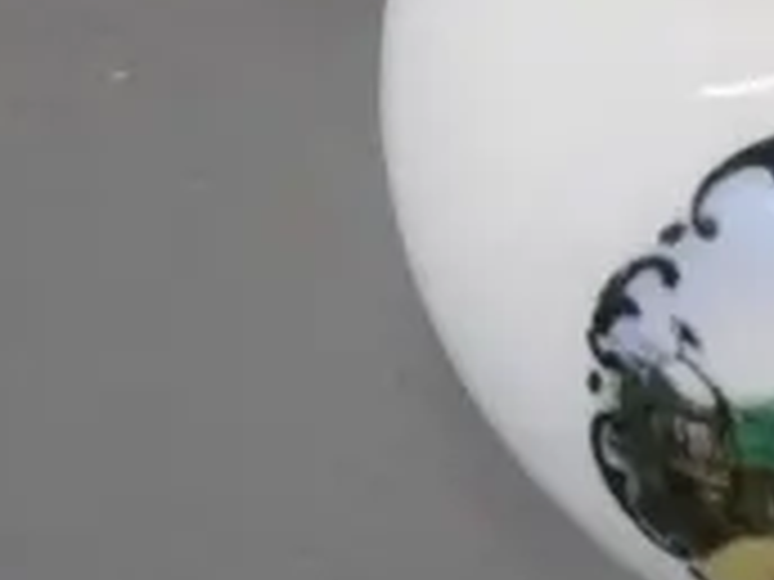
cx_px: 2115
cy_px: -225
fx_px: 4002
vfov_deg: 8.2
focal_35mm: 179
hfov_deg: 9.3
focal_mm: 15
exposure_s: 1/80
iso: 3200
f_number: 5.6
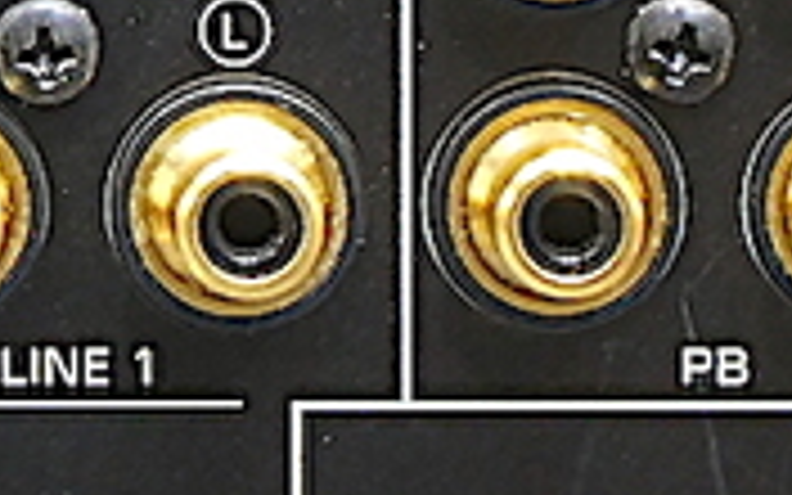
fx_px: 17807
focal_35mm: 825
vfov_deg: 1.6
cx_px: -1107
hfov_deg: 2.5
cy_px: -234
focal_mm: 25.6
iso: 200
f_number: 5.4
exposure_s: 1/3.2
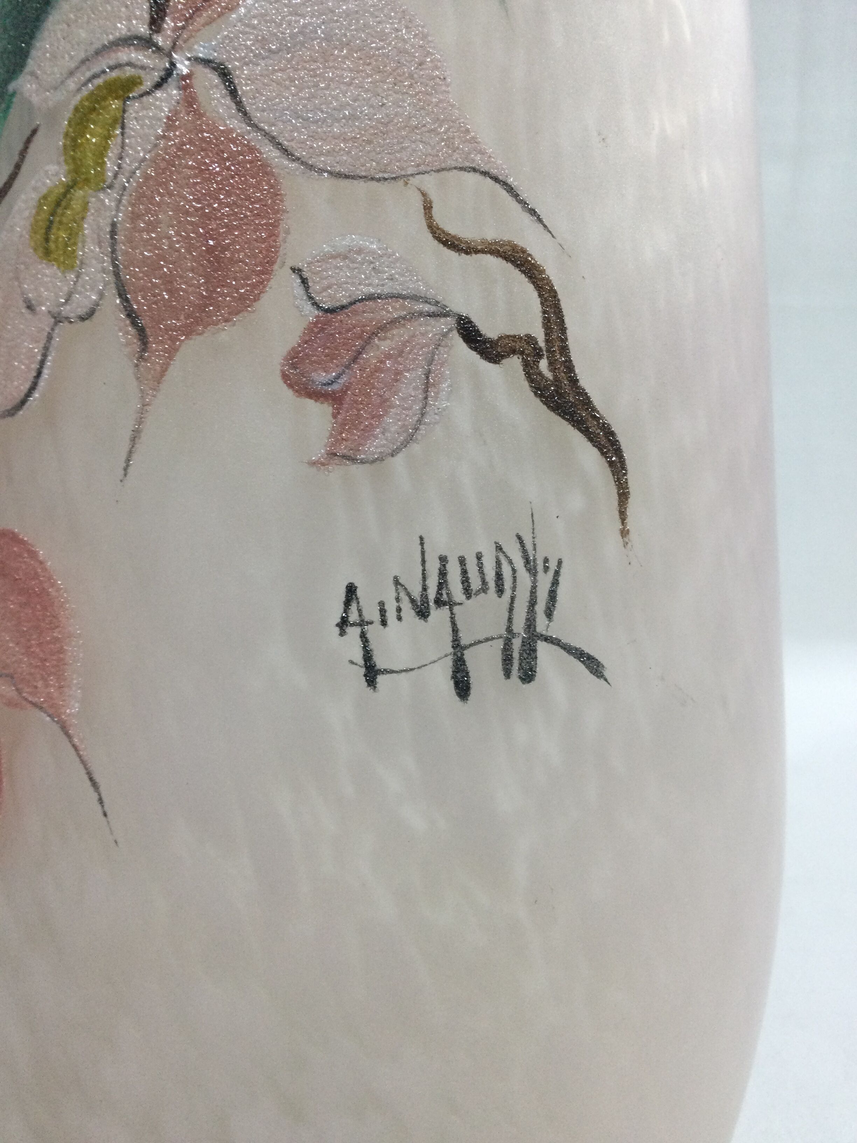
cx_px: 428
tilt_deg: -7.8
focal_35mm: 31
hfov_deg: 45.4
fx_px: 1023
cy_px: 572
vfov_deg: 58.4
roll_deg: -2.1
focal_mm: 3.3
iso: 25
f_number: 2.4
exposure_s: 1/33
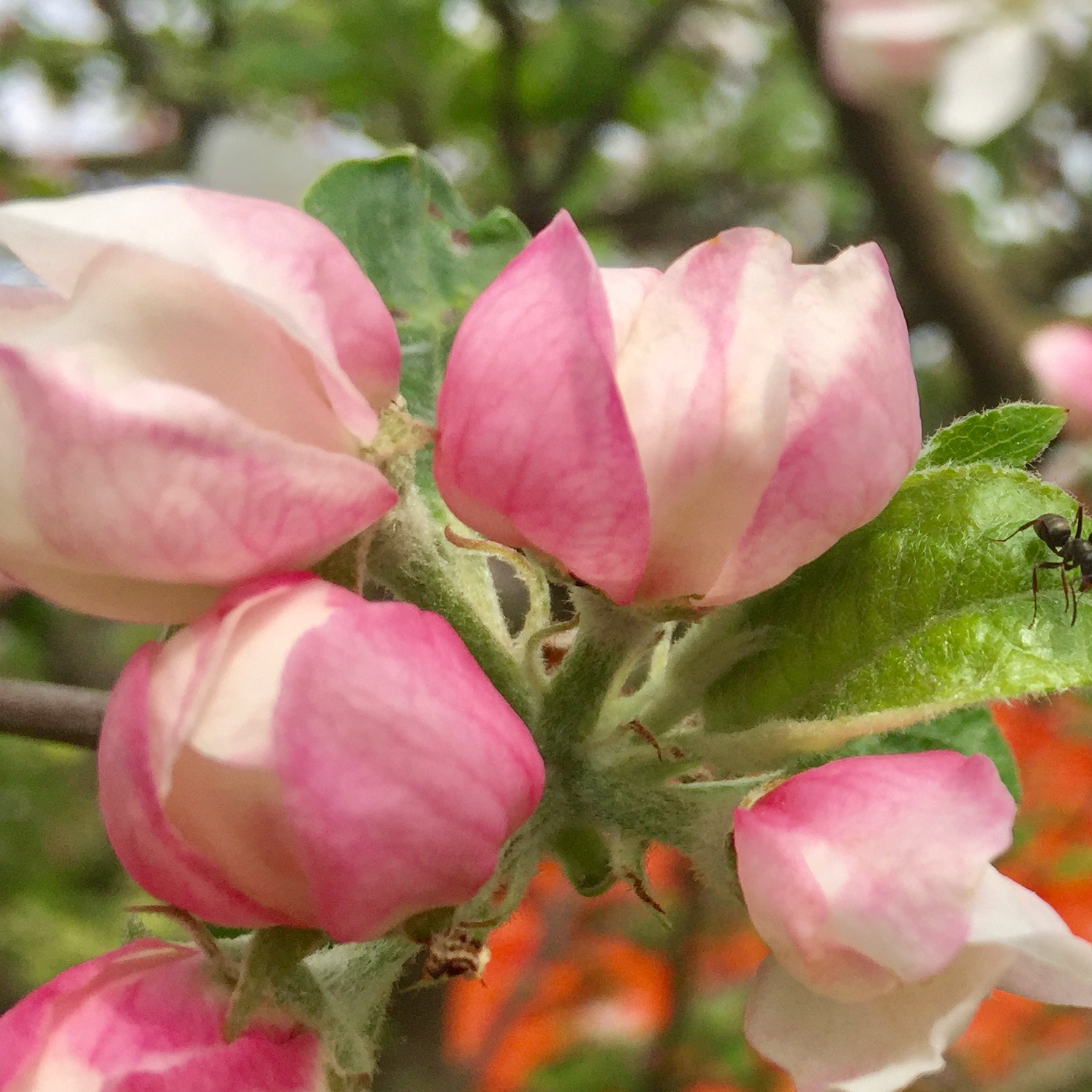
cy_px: 553
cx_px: 1103
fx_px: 1999
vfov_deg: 30.6
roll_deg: +0.9
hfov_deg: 28.6
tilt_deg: +2.3
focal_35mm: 56
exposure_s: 1/1721
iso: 32
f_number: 2.2
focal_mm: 4.15
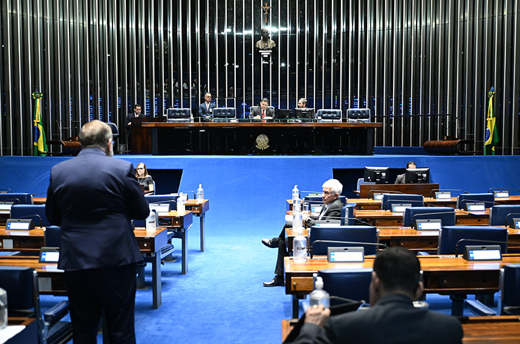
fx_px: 533
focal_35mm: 37
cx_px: 260
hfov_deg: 52.0
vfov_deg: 35.8
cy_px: 172
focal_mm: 37
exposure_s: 1/125
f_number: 2.8
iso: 2500
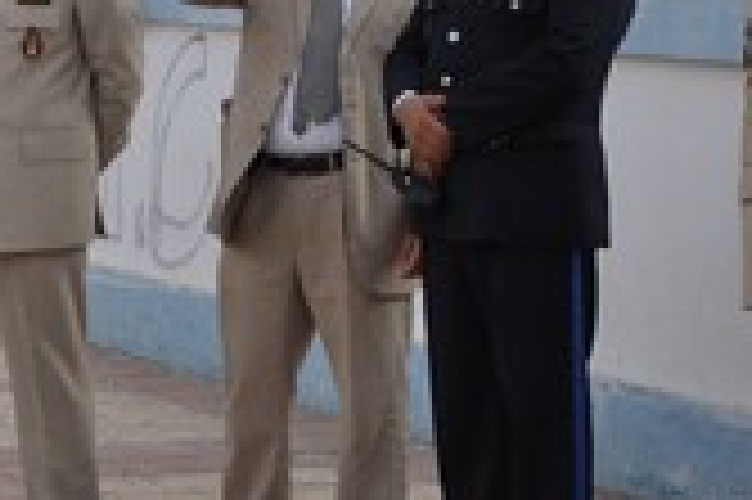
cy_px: 2
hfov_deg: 10.2
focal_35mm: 201
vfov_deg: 6.8
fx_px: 4193
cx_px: 338
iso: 200
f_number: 9
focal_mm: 35
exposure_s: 1/320
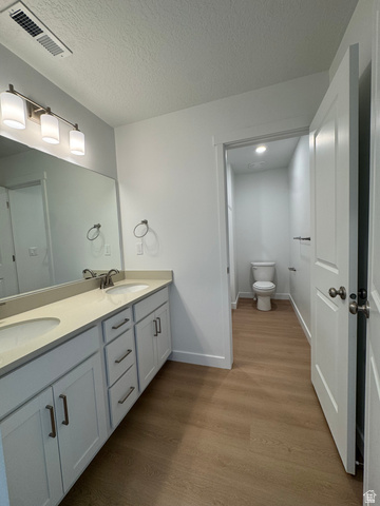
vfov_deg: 102.1
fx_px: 205
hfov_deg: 85.7
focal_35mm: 14
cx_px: 190
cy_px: 253
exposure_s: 1/120
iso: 80
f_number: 2.2
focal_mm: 2.22
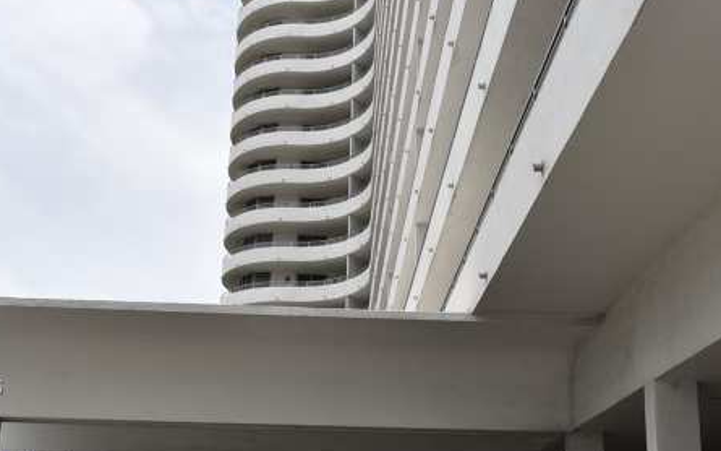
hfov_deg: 45.2
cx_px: 399
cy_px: 389
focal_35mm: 44
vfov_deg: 28.3
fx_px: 864
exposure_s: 1/200
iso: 100
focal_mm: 24
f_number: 10
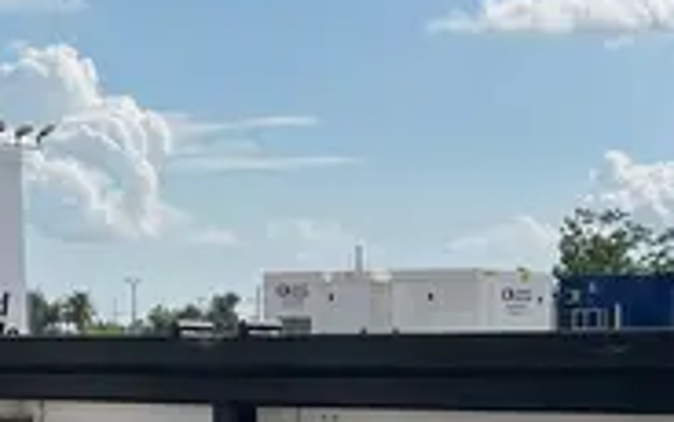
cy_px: 629
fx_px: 2021
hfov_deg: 18.9
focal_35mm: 110
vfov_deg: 11.4
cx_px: 425
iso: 50
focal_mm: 5.1
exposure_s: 1/6173
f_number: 1.6
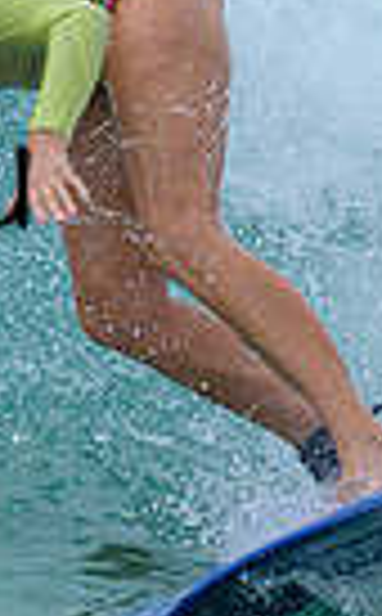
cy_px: 46
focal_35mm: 4121
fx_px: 69008
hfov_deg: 0.3
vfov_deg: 0.5
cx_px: -329
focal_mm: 800
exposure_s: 1/2000
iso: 500
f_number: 6.3
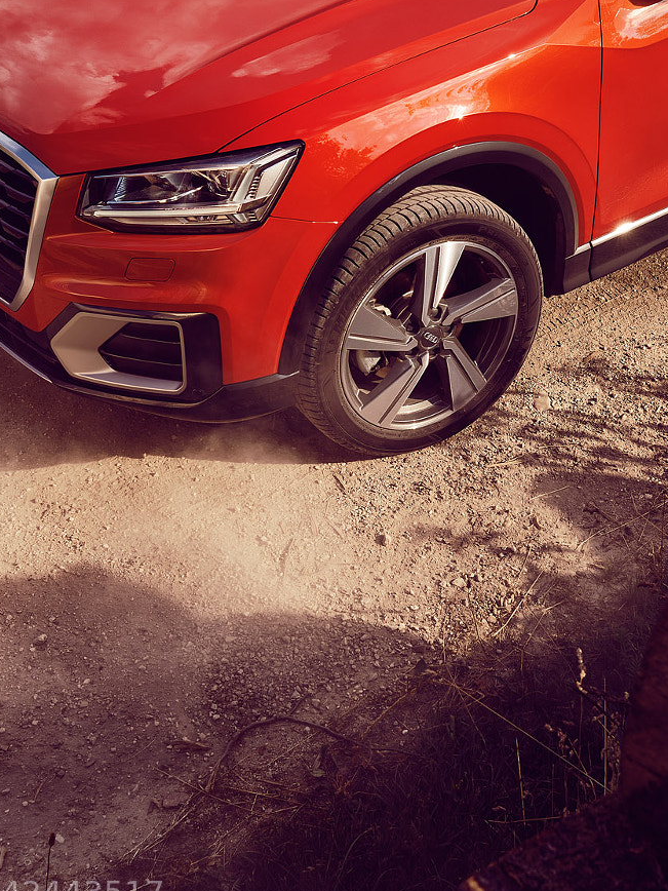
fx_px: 1595
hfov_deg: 23.5
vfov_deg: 31.2
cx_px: 447
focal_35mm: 62
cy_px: 426
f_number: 11
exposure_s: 1/125
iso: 125
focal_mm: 35
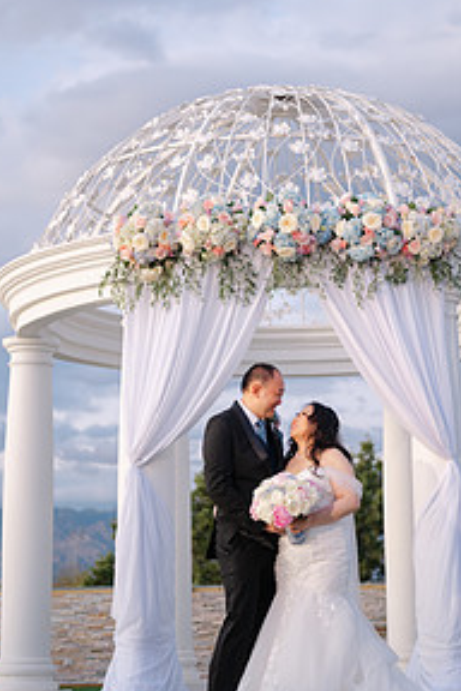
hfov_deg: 17.5
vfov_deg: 25.9
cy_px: 254
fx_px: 1498
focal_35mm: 78
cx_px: 286
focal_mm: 50
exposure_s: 1/80
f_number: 1.8
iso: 400
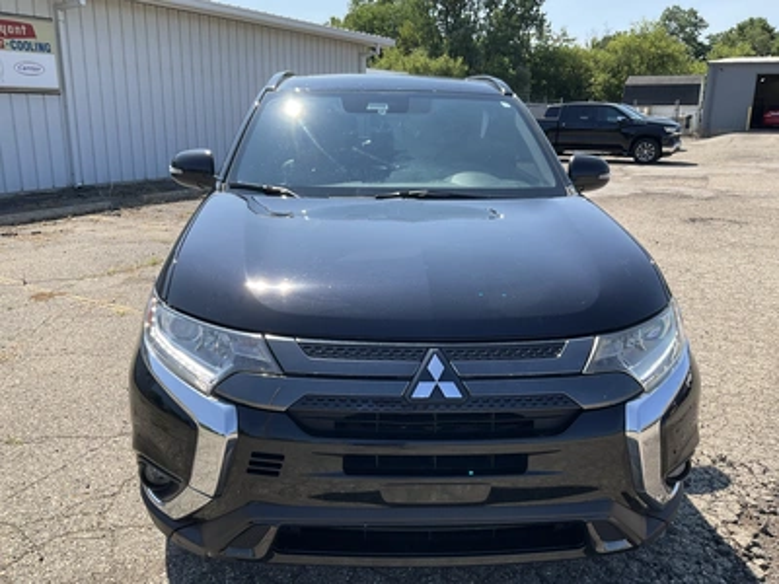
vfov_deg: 48.2
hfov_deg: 61.7
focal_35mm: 29
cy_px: 292
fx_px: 653
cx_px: 390
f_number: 1.8
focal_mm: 3
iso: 25
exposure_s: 1/912
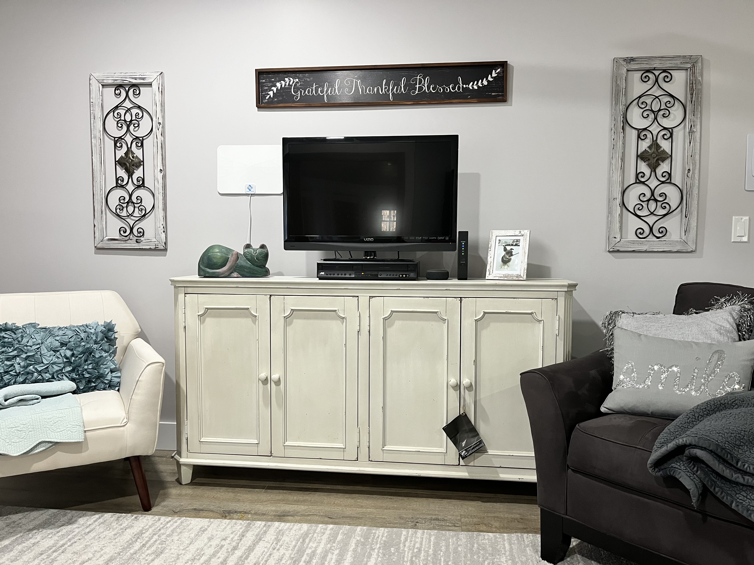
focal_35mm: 26
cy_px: 282
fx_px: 566
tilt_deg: -4.0
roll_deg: -0.2
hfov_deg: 67.3
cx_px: 377
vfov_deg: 53.1
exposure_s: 1/60
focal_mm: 5.1
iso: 250
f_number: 1.6
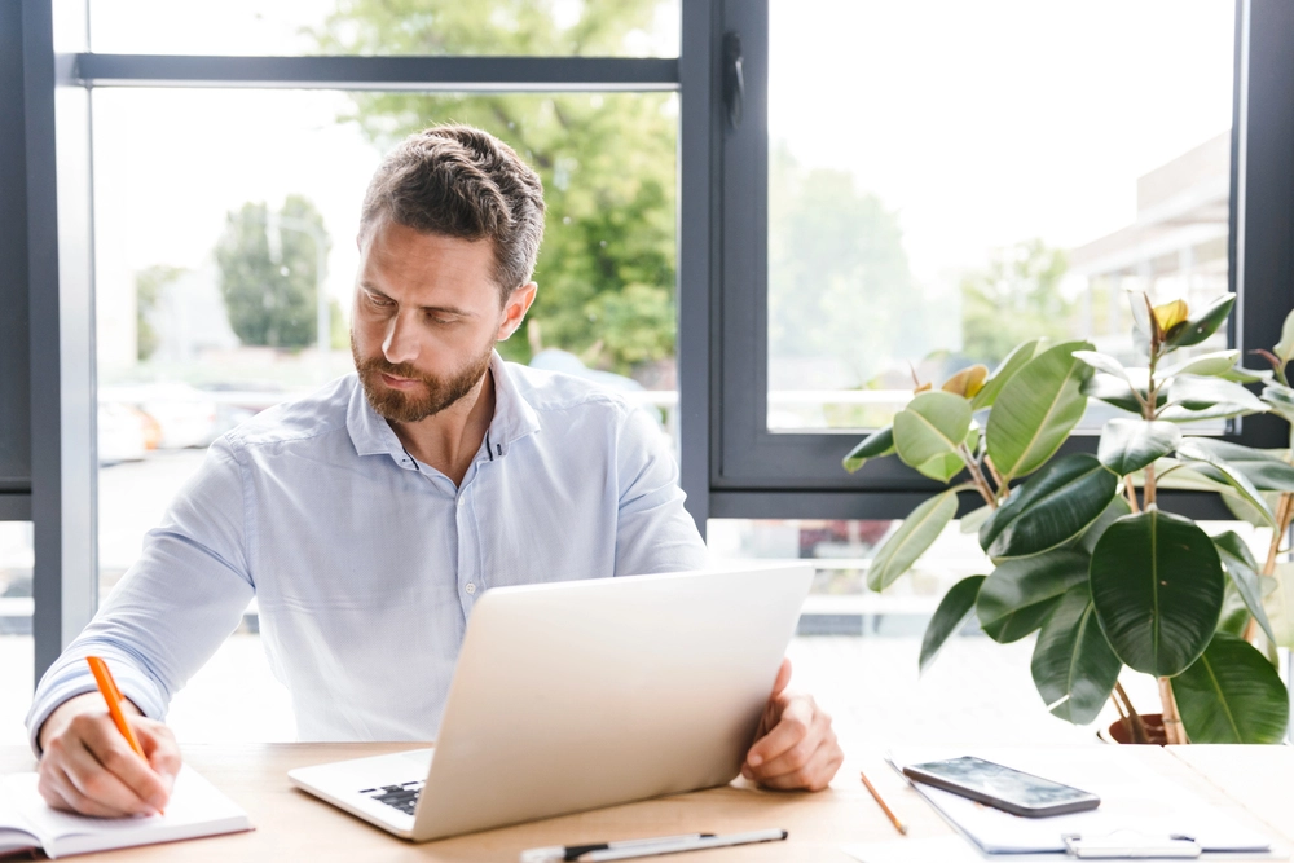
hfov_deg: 41.1
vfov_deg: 28.1
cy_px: 432
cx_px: 647
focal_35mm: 48
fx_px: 1725
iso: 320
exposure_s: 1/250
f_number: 3.2
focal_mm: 48
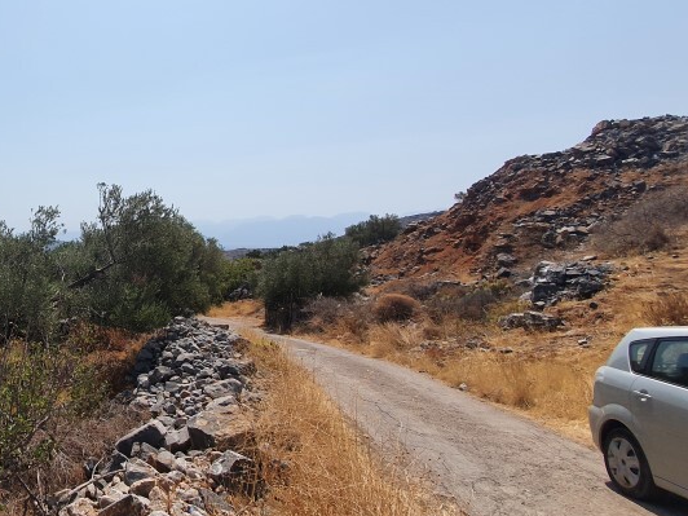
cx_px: 48
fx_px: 497
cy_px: 235
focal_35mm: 25
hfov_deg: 57.7
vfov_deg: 54.8
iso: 50
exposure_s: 1/1744
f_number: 2.2
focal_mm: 1.8
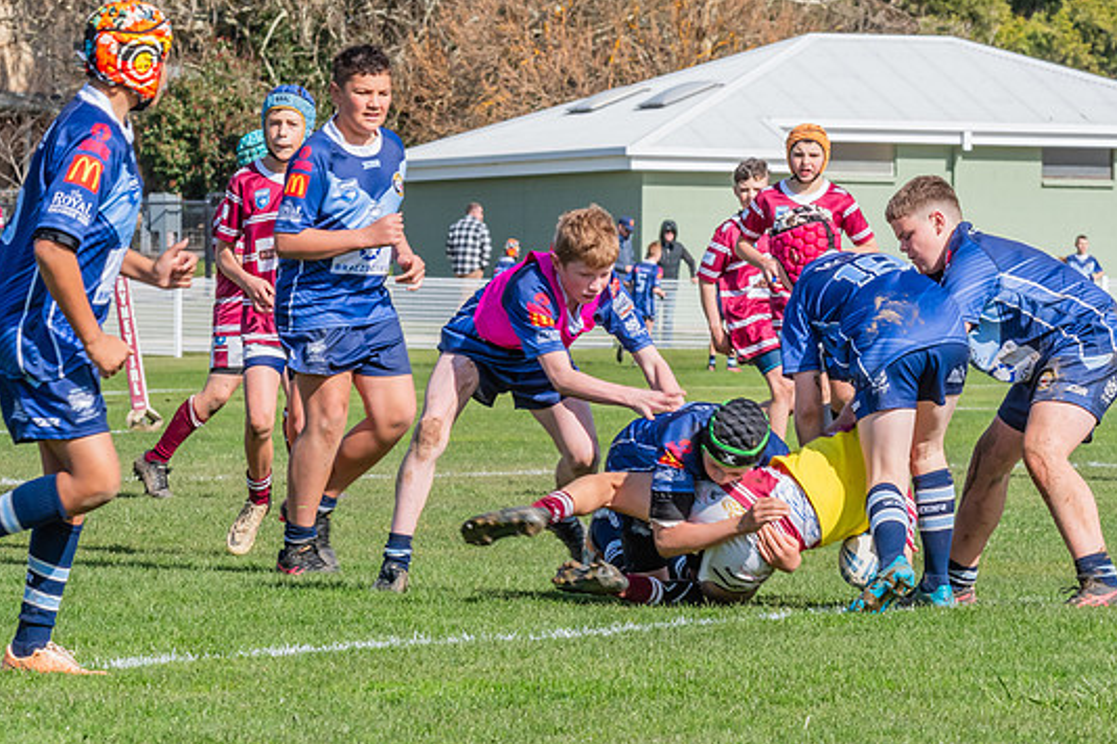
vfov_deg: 3.4
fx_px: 12534
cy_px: 407
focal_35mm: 404
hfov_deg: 5.1
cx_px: 596
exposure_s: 1/400
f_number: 25
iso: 800
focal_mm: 240
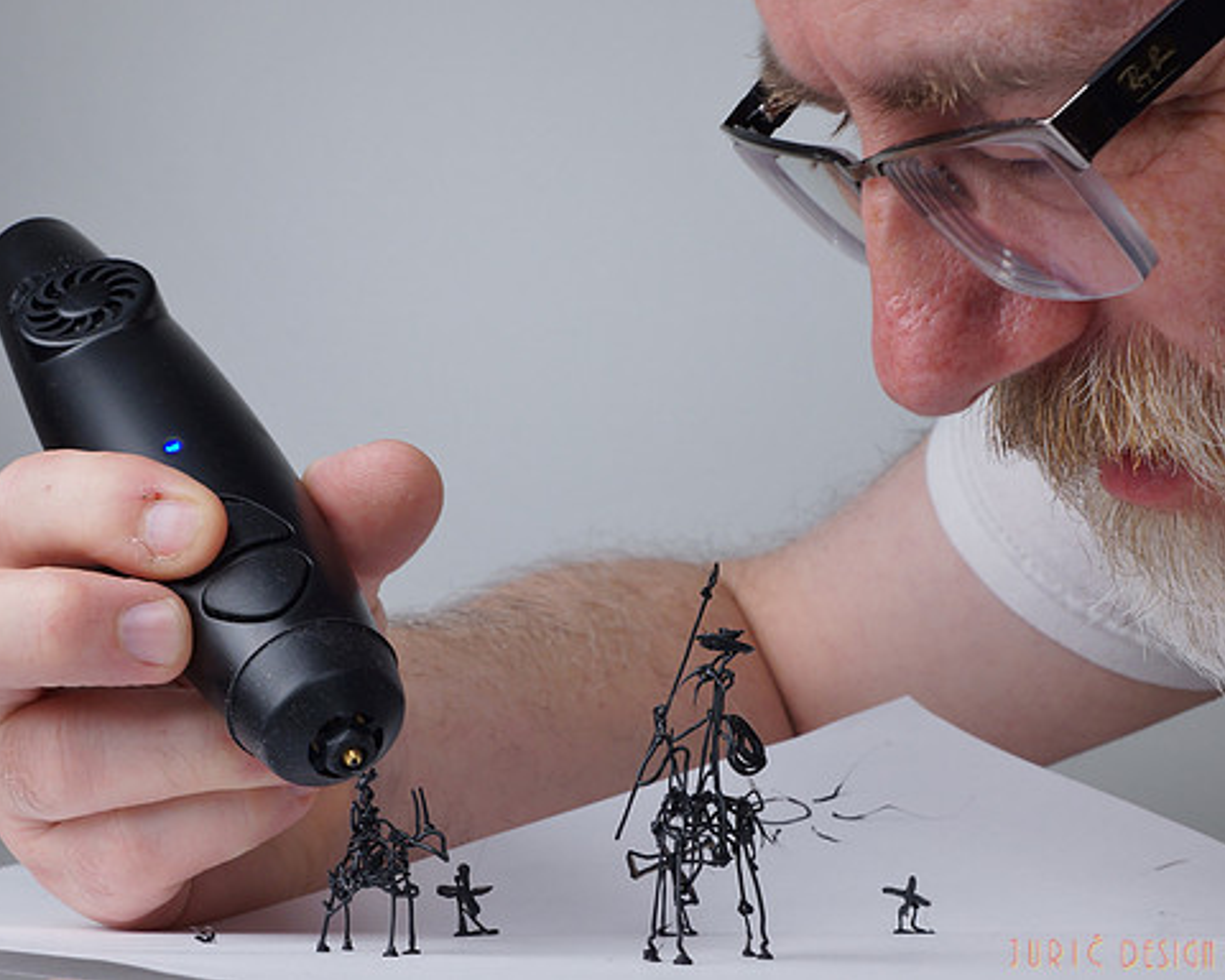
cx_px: 699
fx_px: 1849
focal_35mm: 51
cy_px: 489
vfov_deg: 29.7
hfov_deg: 36.6
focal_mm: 30
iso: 100
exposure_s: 1/15
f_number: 11
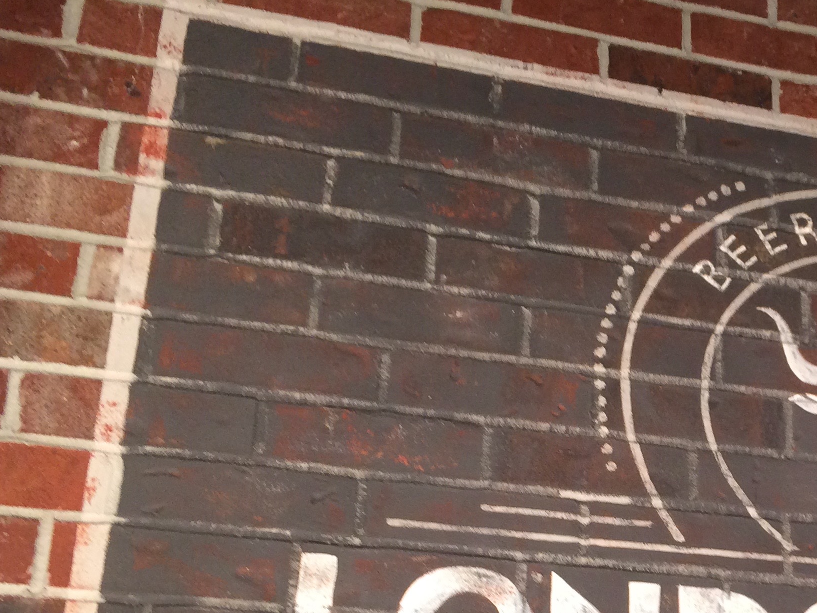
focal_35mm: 58
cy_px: 592
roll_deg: +2.8
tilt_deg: +20.1
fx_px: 1369
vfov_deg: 24.3
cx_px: 780
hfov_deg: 31.2
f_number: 2.2
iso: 100
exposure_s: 1/30
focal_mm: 4.15
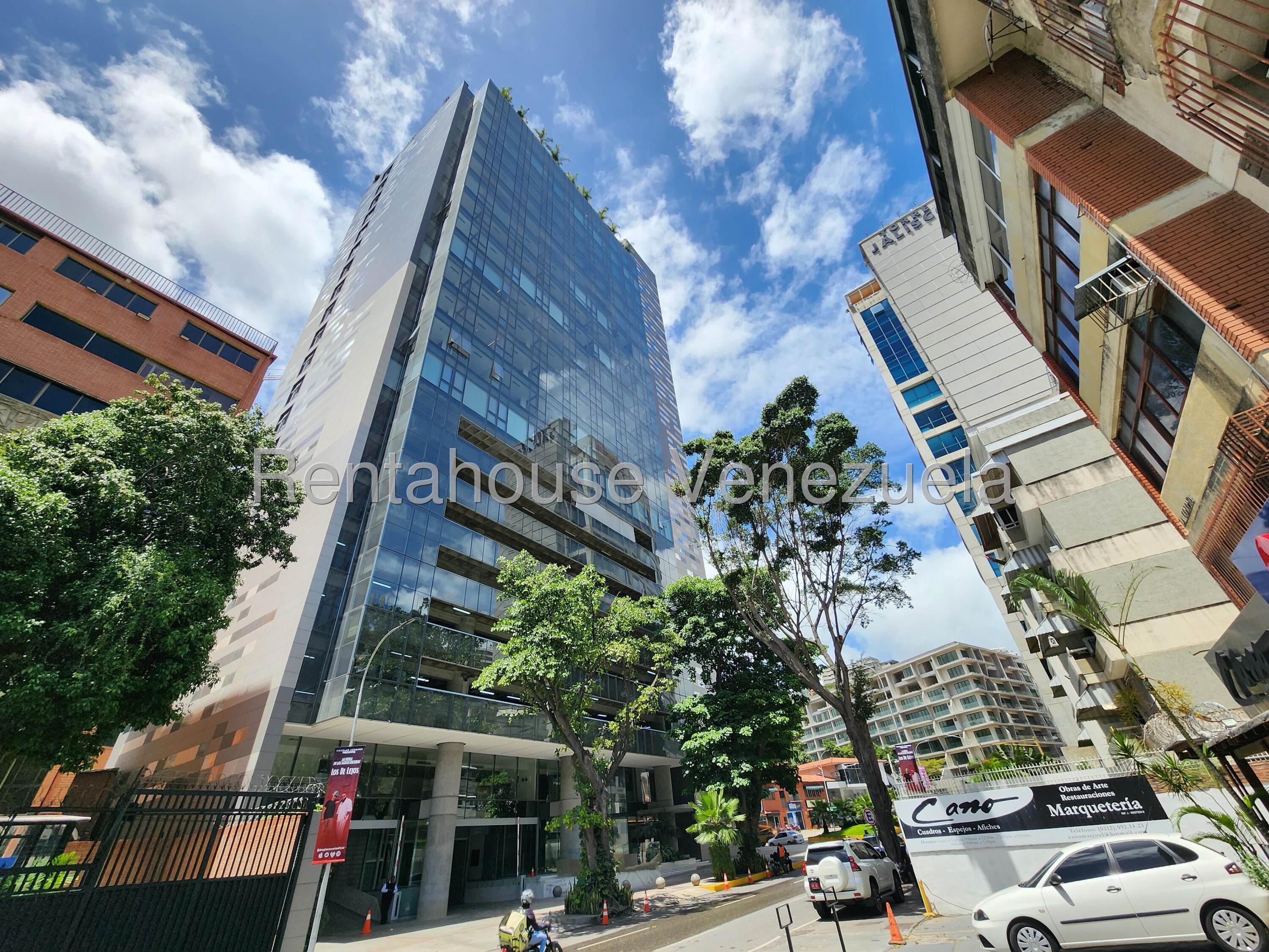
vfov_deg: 89.9
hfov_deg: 106.2
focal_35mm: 13
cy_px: 476
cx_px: 634
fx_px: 477
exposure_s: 1/1737
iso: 50
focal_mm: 2.2
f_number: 2.2
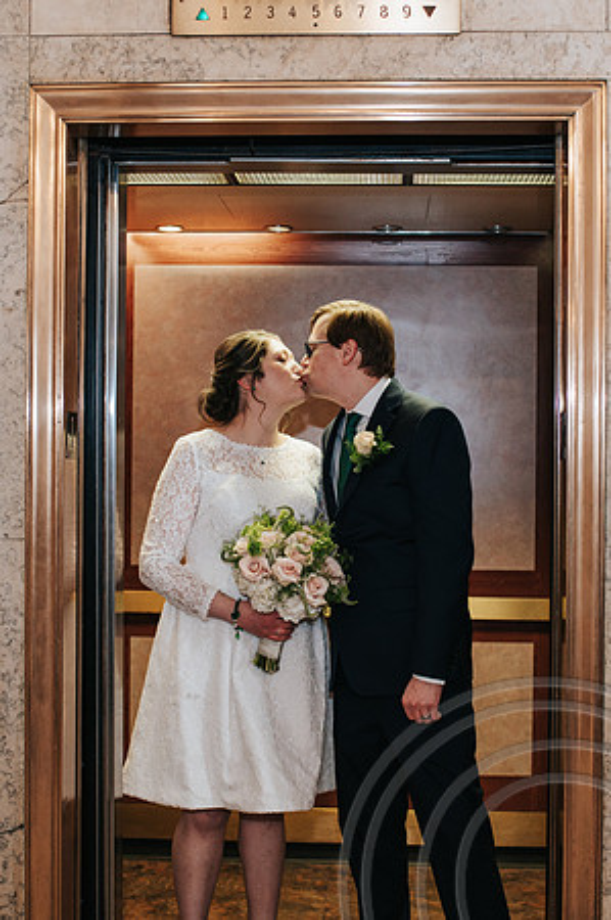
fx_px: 1368
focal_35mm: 54
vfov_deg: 37.2
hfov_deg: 25.2
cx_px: 332
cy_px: 461
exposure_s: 1/200
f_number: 2.5
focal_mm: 35
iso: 1000
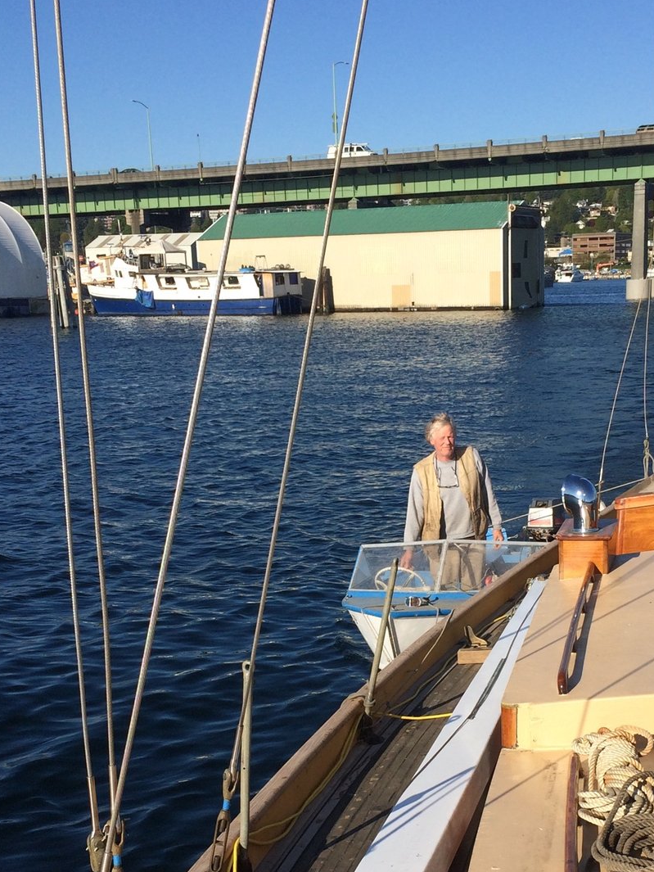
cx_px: 416
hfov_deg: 29.5
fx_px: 1234
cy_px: 639
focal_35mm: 49
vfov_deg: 38.1
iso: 32
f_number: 2.2
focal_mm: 4.15
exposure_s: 1/2564
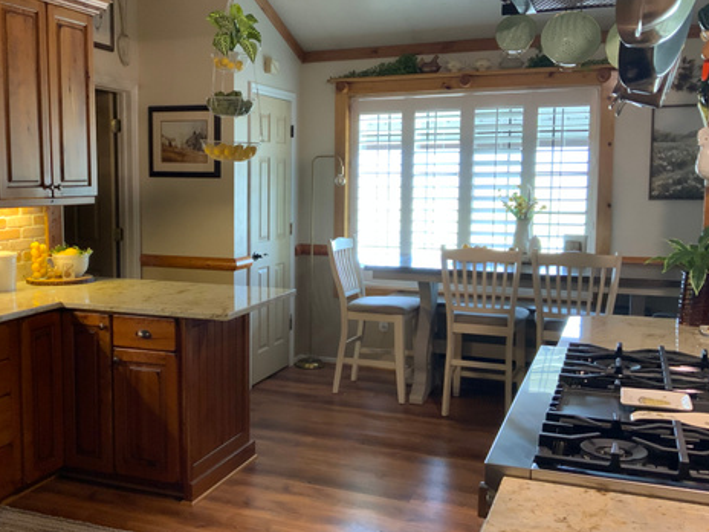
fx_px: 819
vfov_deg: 36.0
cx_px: 263
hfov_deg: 46.4
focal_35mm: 40
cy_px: 261
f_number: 1.8
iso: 125
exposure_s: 1/60
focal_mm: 3
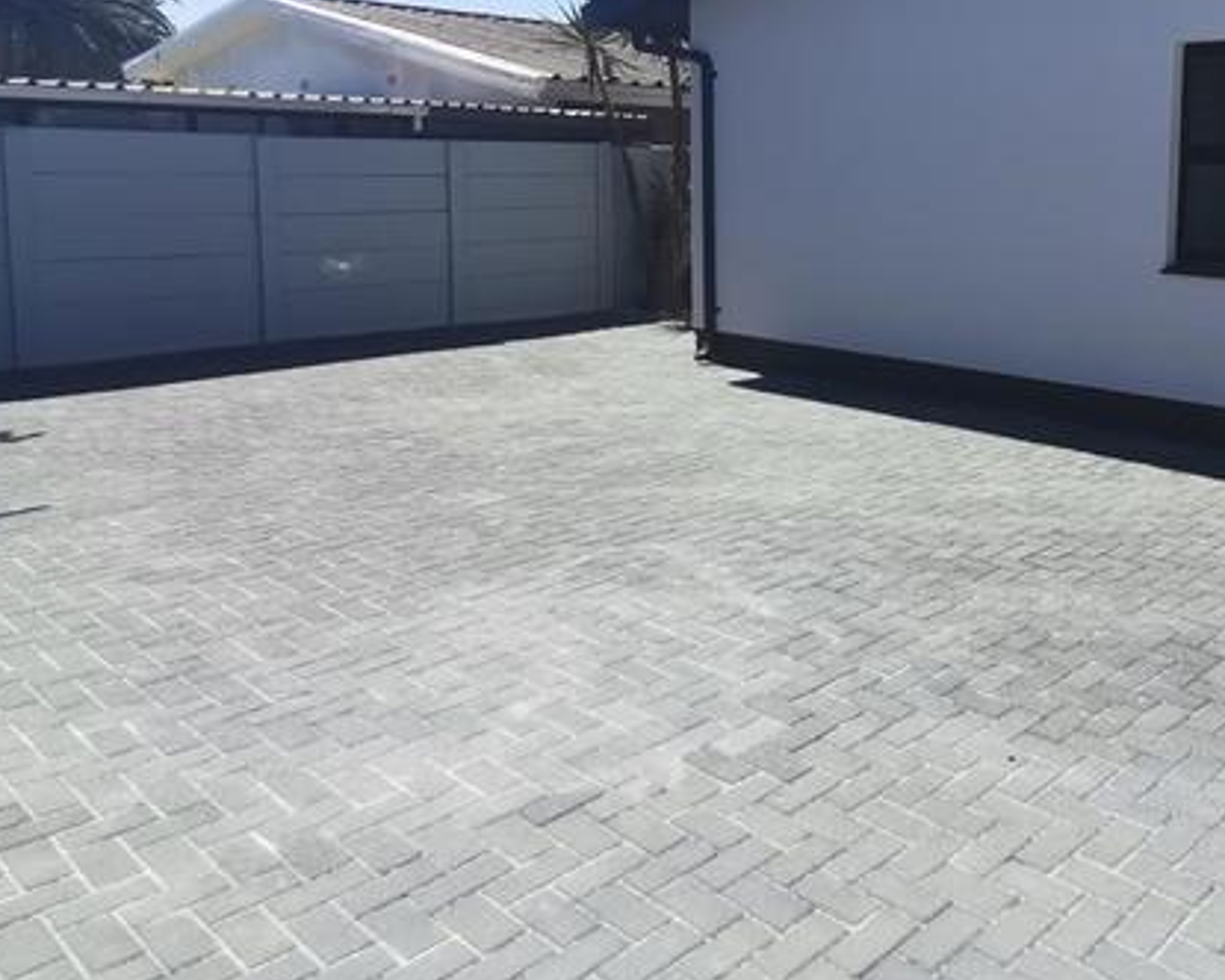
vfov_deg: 44.6
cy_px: 272
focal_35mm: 32
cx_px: 953
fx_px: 1160
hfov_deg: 52.6
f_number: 2.4
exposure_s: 1/1309
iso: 50
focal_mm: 1.78
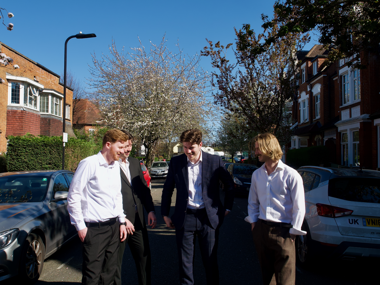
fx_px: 351
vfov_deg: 44.2
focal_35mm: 32
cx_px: 190
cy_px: 142
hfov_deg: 56.8
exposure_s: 1/500
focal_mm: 16
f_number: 6.3
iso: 200
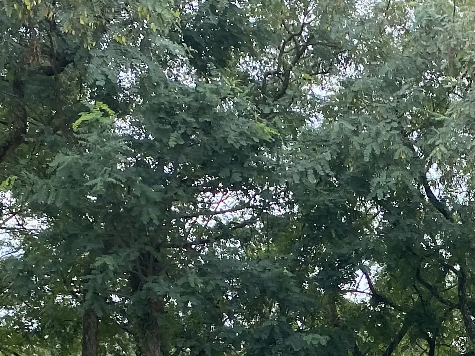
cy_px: 598
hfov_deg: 20.2
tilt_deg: -4.7
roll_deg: -0.6
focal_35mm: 90
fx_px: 1235
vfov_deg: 14.8
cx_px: 590
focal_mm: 4.25
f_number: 1.8
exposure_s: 1/957
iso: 32
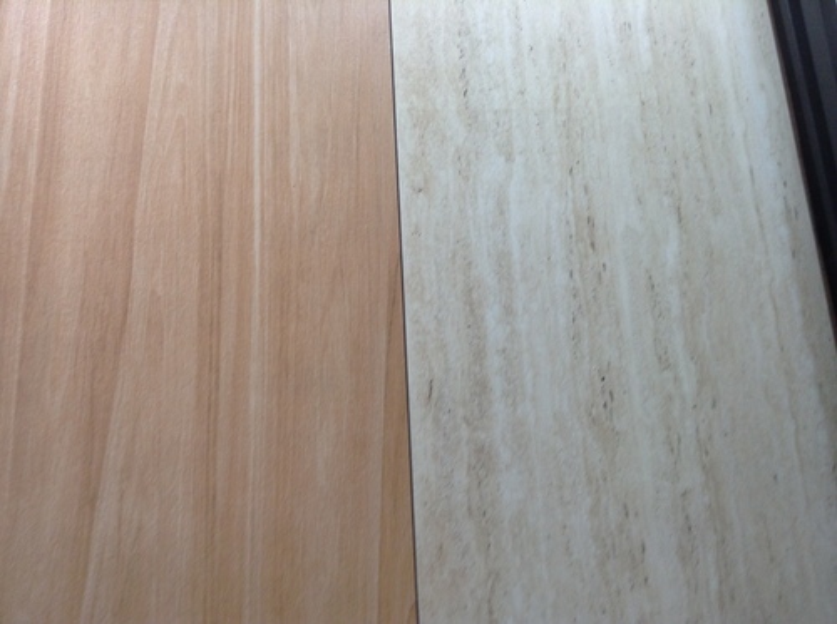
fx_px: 796
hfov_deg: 55.4
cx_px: 418
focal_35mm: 33
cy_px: 312
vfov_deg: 42.8
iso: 40
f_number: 2.4
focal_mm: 3.3
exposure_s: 1/25
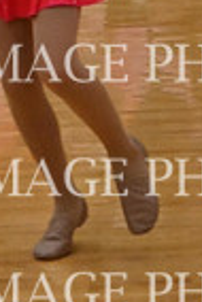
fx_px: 8454
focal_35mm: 1007
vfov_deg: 2.0
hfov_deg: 1.4
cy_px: -108
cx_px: 131
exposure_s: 1/500
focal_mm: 165
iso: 5000
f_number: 4
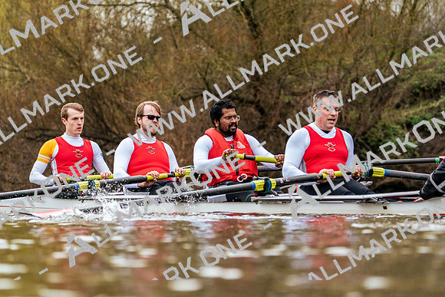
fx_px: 3313
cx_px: 222
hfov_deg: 7.7
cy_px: 148
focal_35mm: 268
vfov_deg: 5.1
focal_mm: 268
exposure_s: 1/2000
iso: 2000
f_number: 6.3
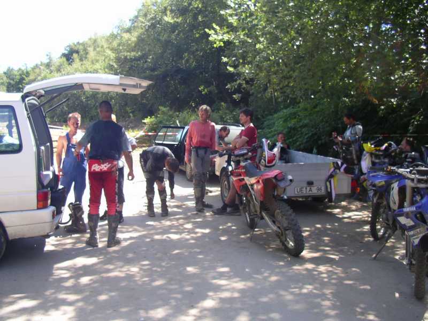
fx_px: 457
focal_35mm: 37
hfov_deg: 50.1
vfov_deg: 38.7
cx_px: 214
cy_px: 160
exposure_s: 1/125
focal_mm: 5.7
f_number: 2.8
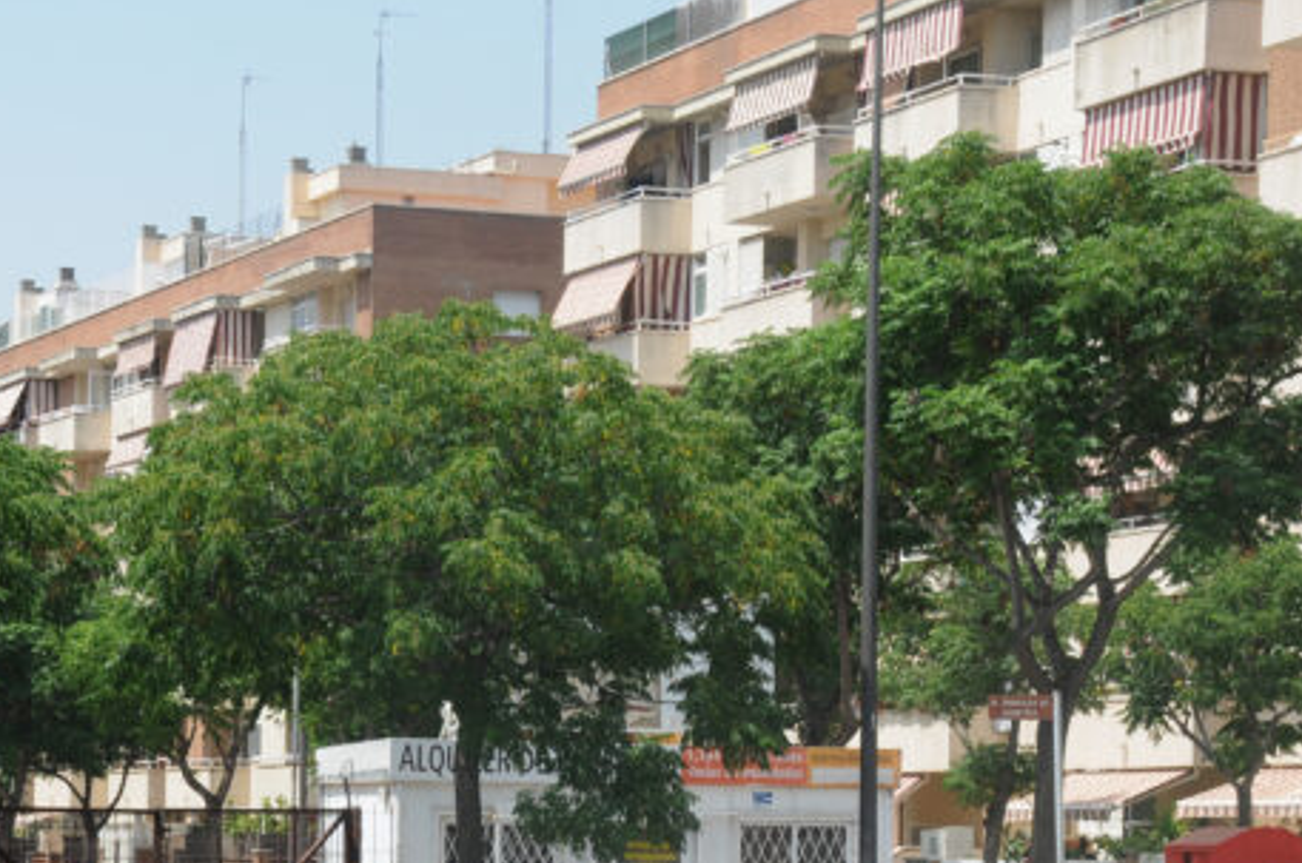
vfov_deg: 11.2
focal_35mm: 121
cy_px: 698
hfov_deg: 16.9
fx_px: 4368
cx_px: 419
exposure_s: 1/180
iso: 200
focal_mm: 48
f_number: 9.5
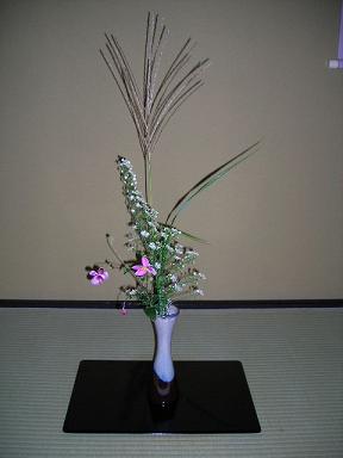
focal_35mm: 38
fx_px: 502
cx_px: 172
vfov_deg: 49.0
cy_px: 229
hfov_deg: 37.7
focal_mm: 6.3
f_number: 3.2
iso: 56
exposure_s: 1/60.1
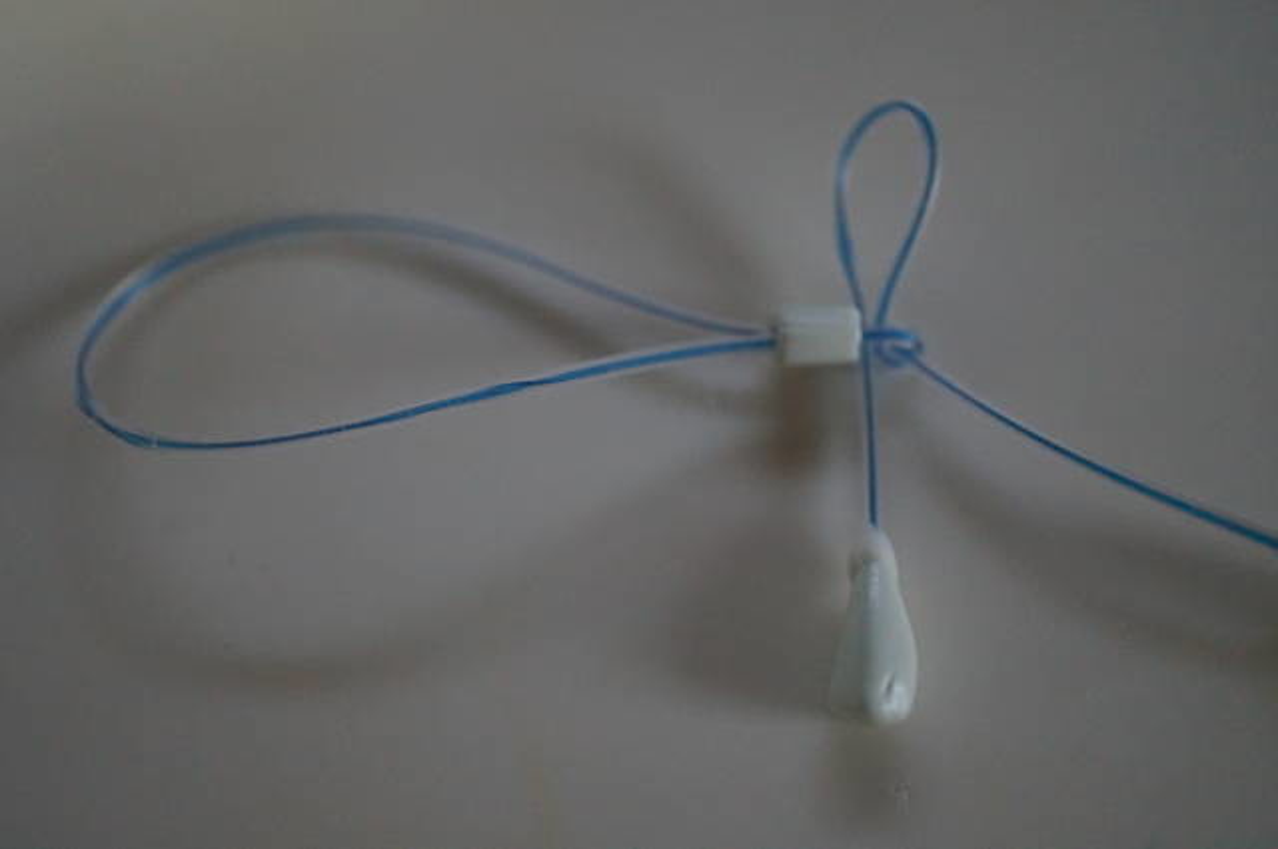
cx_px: 639
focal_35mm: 45
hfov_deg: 43.7
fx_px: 1595
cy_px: 424
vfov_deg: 29.8
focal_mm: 30
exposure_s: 1/160
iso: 3200
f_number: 3.5
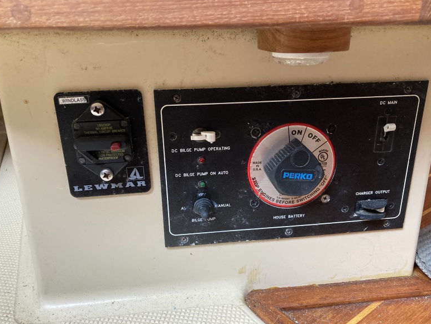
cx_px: 217
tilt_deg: -21.9
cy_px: 161
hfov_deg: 61.7
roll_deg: -2.0
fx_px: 361
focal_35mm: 29
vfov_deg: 48.2
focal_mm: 3.99
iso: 160
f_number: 1.8
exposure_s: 1/60
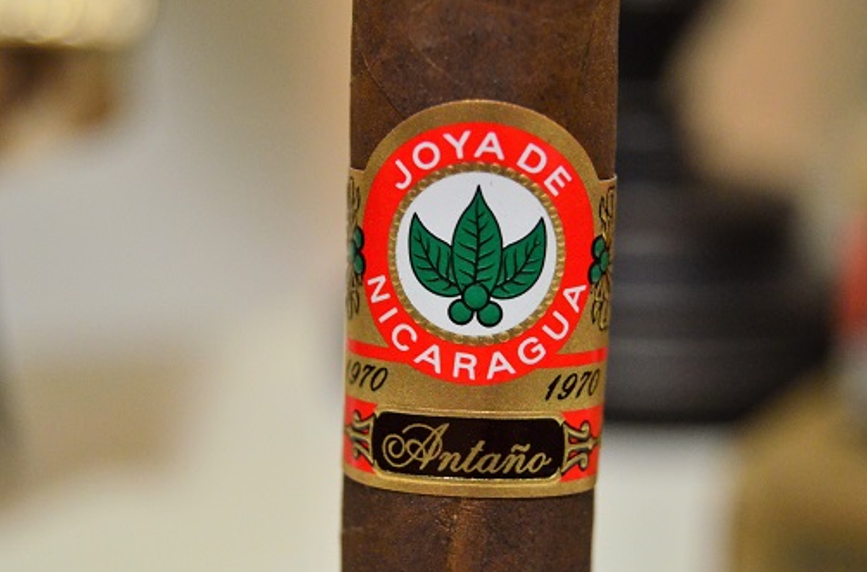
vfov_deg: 14.4
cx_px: 467
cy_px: 316
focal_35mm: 95
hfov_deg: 21.6
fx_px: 2270
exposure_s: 1/25
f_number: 5.6
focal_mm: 55
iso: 3200
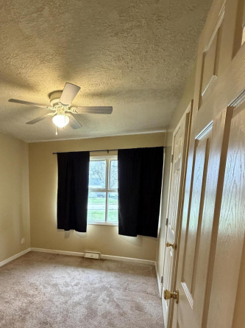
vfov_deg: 76.4
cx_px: 73
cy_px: 220
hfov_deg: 61.1
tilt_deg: -9.4
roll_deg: -0.3
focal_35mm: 21
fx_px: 198
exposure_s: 1/60
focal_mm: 2.22
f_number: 2.2
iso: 400
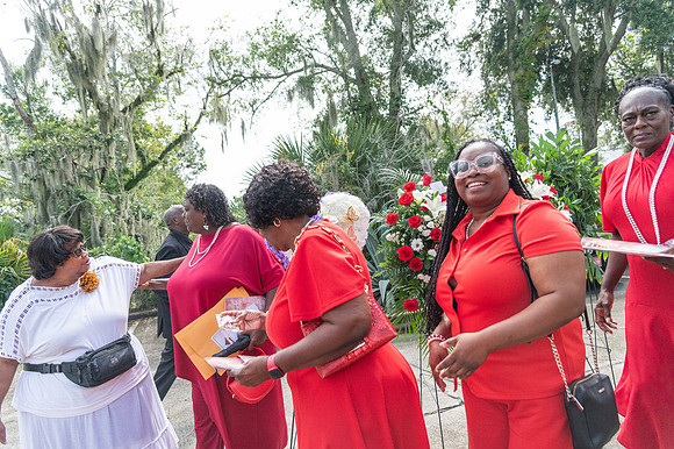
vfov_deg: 52.1
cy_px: 224
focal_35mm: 25
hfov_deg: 72.6
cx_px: 337
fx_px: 459
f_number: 4
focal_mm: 24
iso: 2000
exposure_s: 1/8000
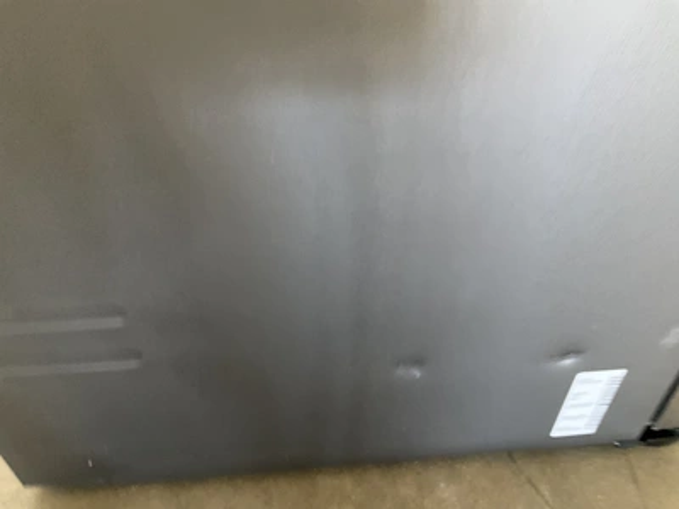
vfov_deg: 48.2
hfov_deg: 61.7
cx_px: 340
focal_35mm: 29
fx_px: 569
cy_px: 254
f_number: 1.8
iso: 250
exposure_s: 1/40
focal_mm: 3
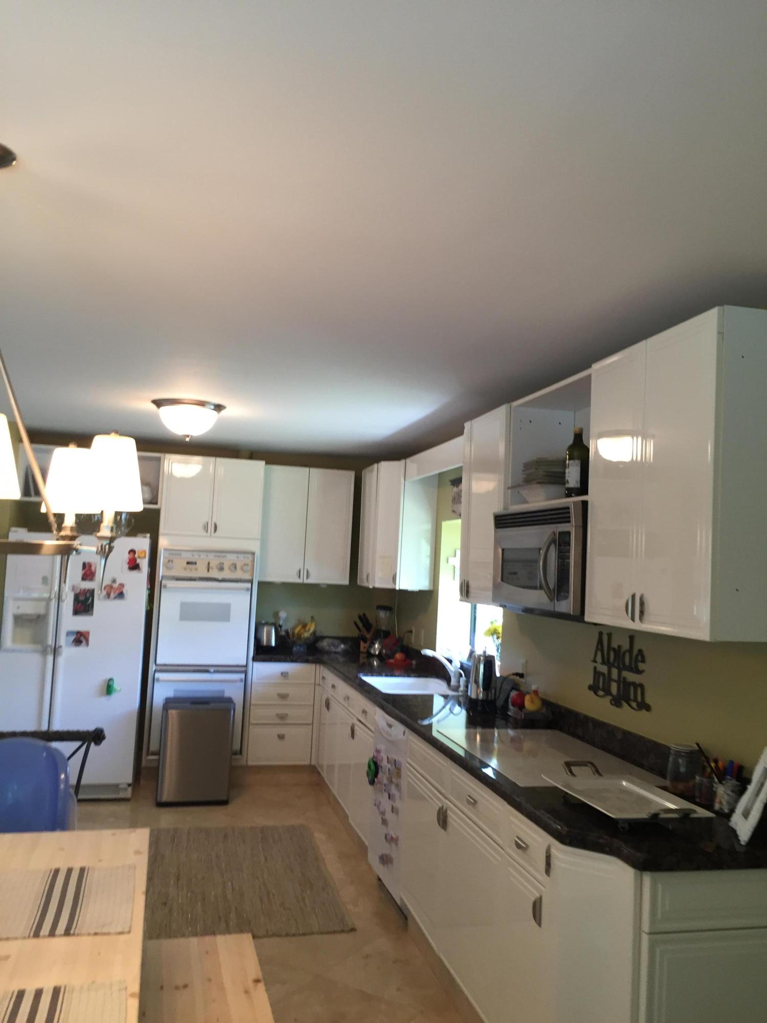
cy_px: 512
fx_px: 857
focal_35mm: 29
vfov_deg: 61.7
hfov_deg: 48.2
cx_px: 384
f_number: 2.2
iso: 80
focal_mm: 4.15
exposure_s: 1/30
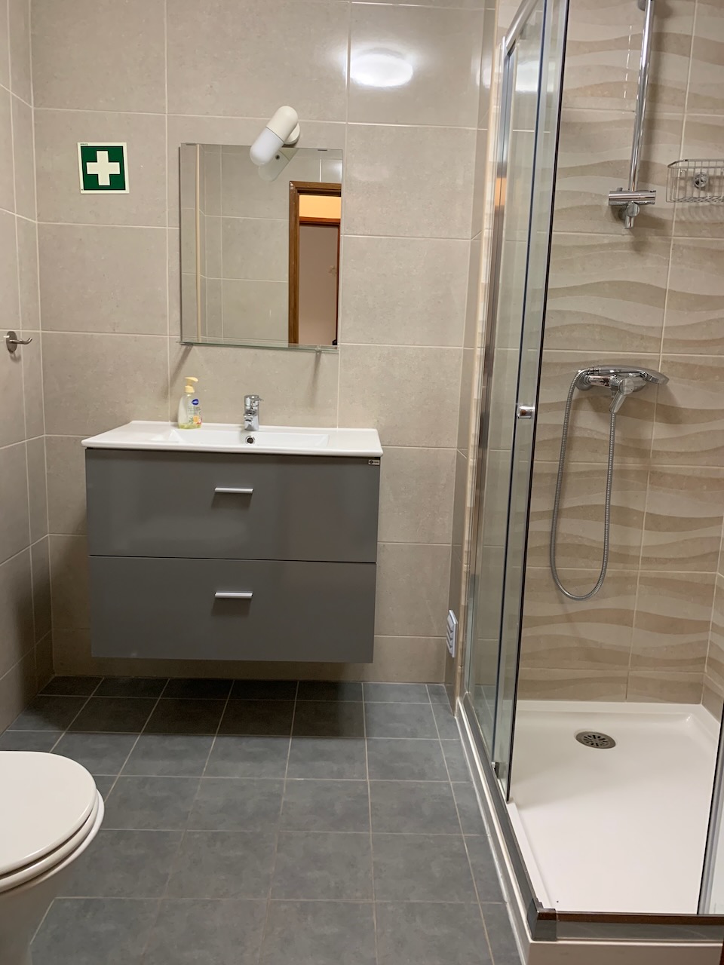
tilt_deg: -10.2
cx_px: 362
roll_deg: -1.9
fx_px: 725
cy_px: 482
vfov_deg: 67.3
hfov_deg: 53.1
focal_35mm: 26
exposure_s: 1/50
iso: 250
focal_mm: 4.25
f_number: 1.8
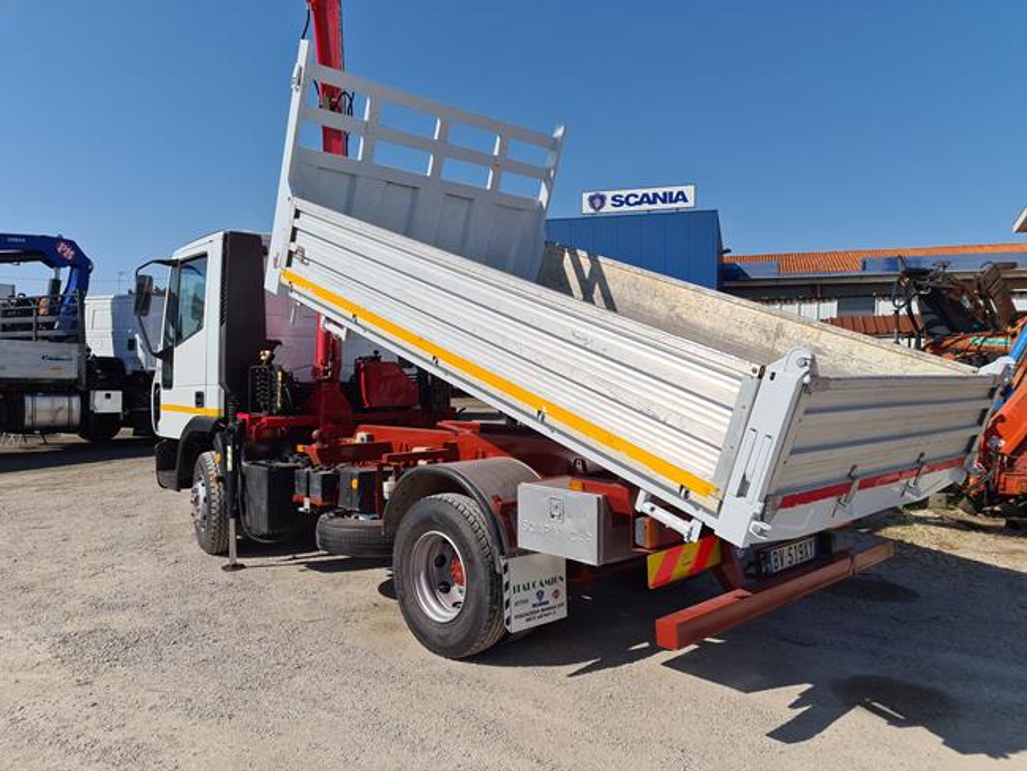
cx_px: 514
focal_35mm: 26
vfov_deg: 53.1
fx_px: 772
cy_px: 386
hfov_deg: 67.3
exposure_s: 1/6250
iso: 50
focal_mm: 5.4
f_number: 1.8
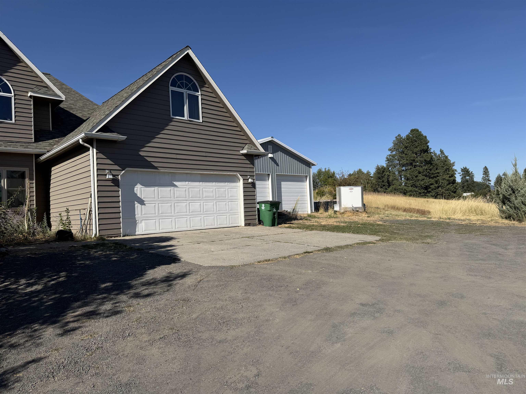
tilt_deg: +2.3
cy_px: 197
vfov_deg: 56.8
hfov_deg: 71.6
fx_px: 365
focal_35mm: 24
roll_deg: +2.7
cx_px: 263
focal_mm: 6.76
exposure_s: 1/6173
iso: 80
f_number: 1.78
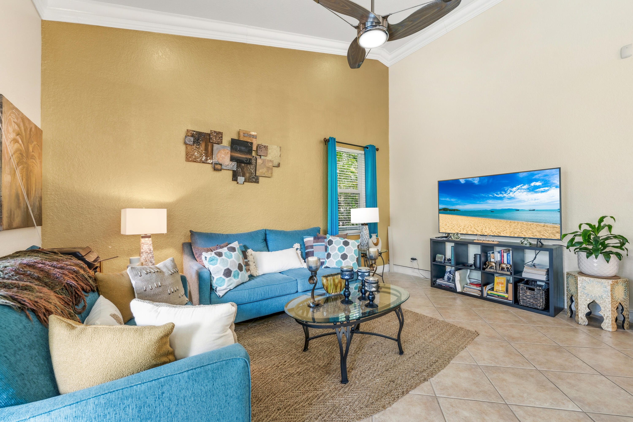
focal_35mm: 14
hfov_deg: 104.3
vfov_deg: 81.2
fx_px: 246
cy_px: 211
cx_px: 316
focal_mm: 14
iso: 250
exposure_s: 6
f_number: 9
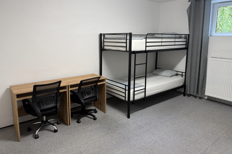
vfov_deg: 49.4
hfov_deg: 69.4
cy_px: 65
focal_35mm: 26
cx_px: 114
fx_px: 168
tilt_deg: -9.2
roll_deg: -0.1
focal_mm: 6.76
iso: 200
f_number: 1.78
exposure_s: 1/100
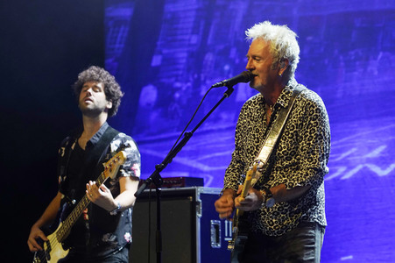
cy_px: 132
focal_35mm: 200
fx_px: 2193
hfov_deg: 10.3
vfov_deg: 6.9
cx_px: 198
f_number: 6.3
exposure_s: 1/80
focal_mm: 200
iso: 1600
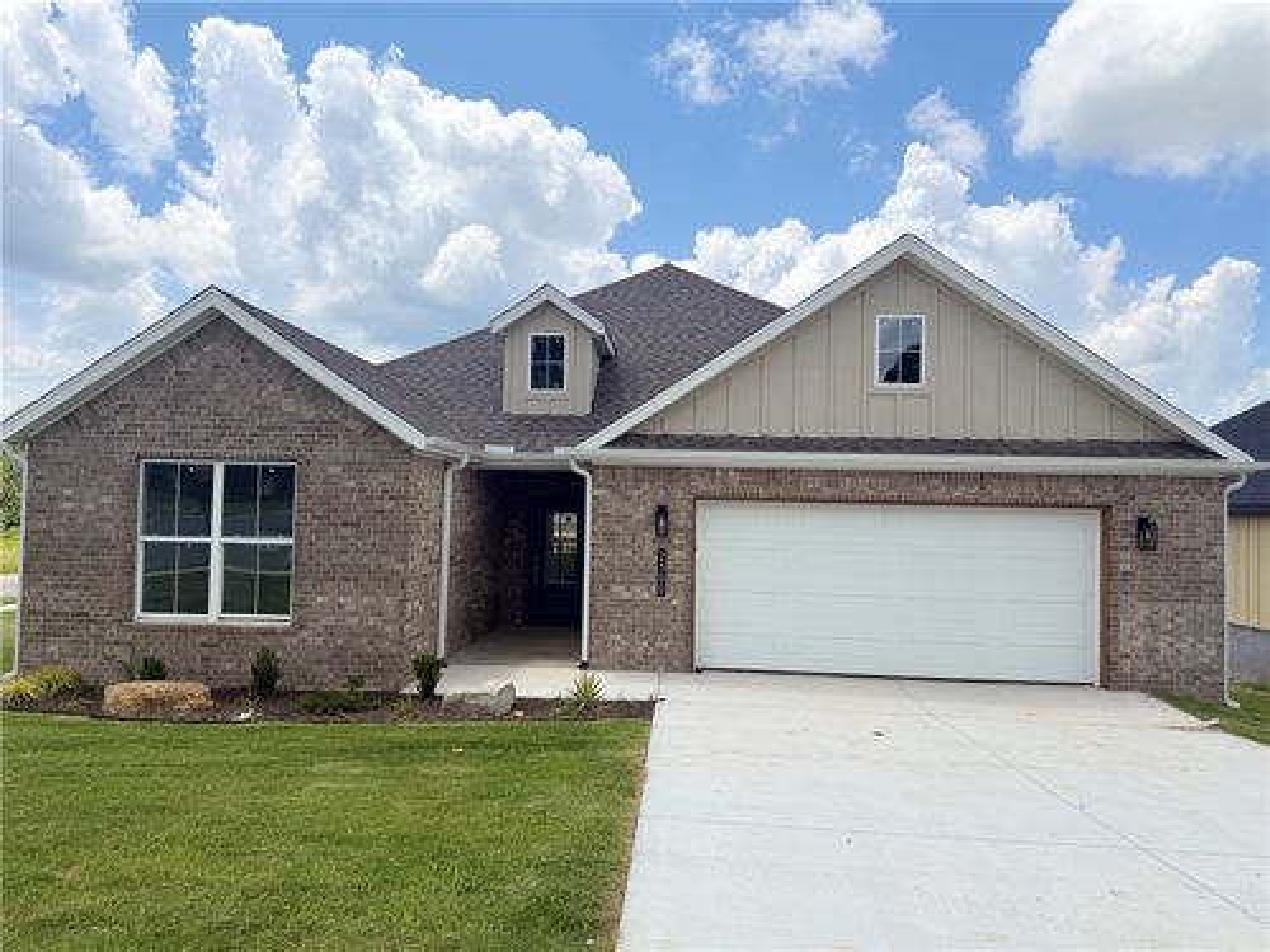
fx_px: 881
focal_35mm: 24
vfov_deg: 56.8
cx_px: 635
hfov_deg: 71.6
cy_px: 476
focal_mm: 6.76
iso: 80
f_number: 1.78
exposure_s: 1/5714
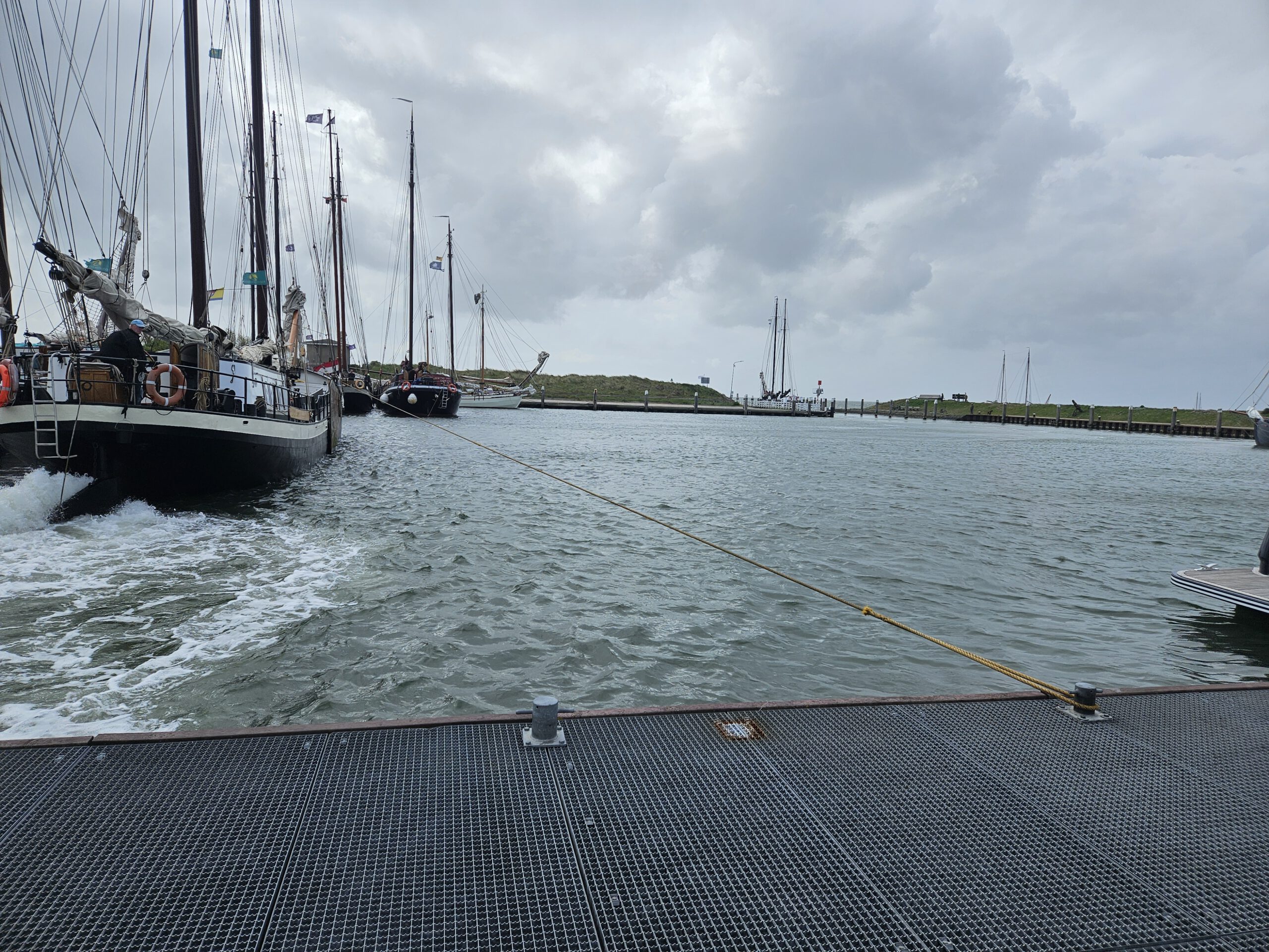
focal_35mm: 23
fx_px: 843
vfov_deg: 58.9
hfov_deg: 73.9
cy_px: 476
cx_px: 634
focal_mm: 5.4
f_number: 1.8
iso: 25
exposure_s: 1/3464
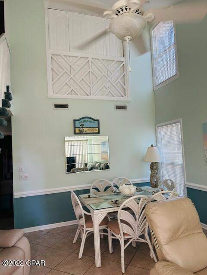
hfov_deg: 56.8
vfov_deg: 71.6
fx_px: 191
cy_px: 138
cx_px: 104
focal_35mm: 24
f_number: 1.78
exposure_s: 1/60
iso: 125
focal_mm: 6.86
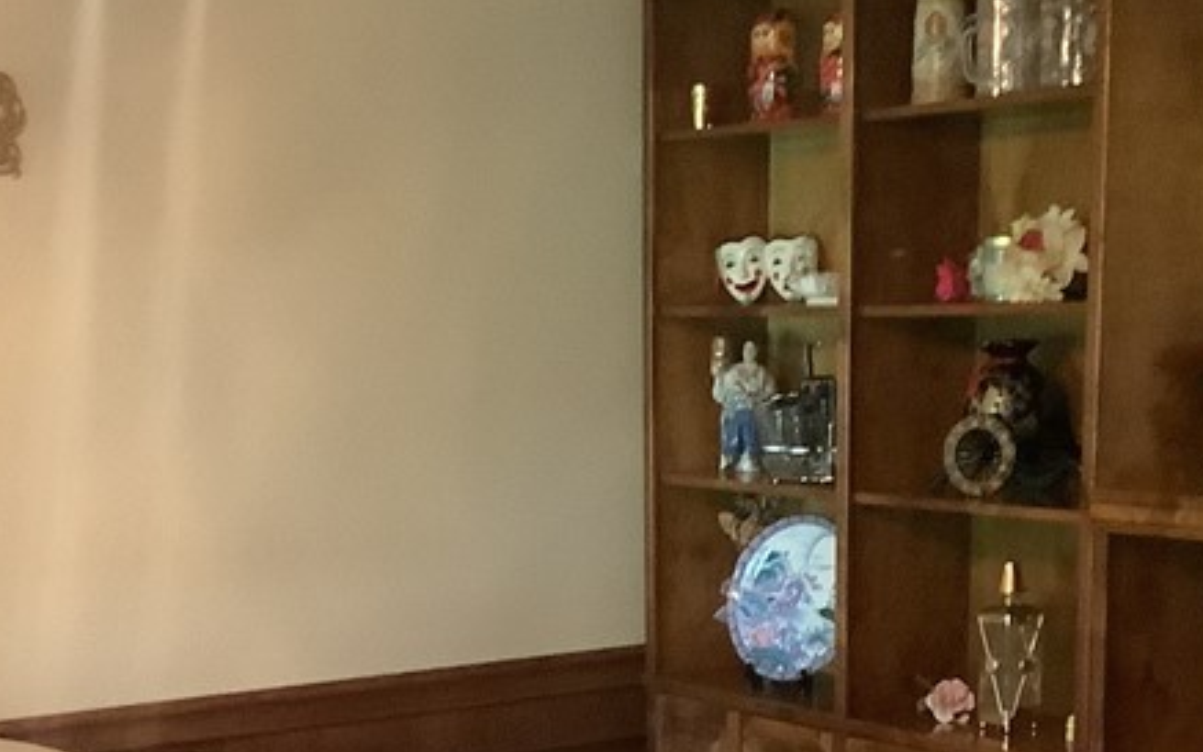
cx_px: 405
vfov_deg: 16.5
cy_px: 807
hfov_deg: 26.7
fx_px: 2524
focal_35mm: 77
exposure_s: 1/30
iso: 500
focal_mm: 3.3
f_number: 2.4
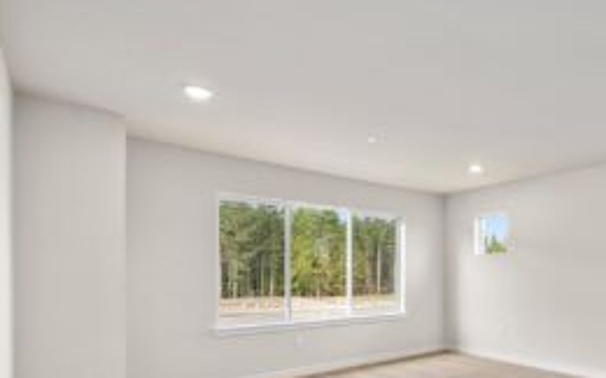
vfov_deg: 52.4
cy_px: 286
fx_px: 363
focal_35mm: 22
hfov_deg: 73.5
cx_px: 461
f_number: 7.1
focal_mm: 14
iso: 1000
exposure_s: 1/25
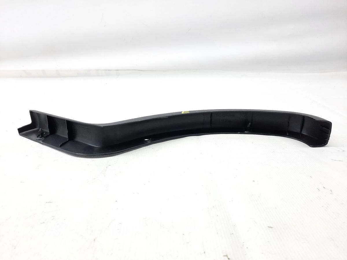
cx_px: 174
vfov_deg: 54.9
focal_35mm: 25
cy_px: 130
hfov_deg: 69.4
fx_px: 251
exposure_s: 1/50
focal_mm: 4.6
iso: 125
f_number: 2
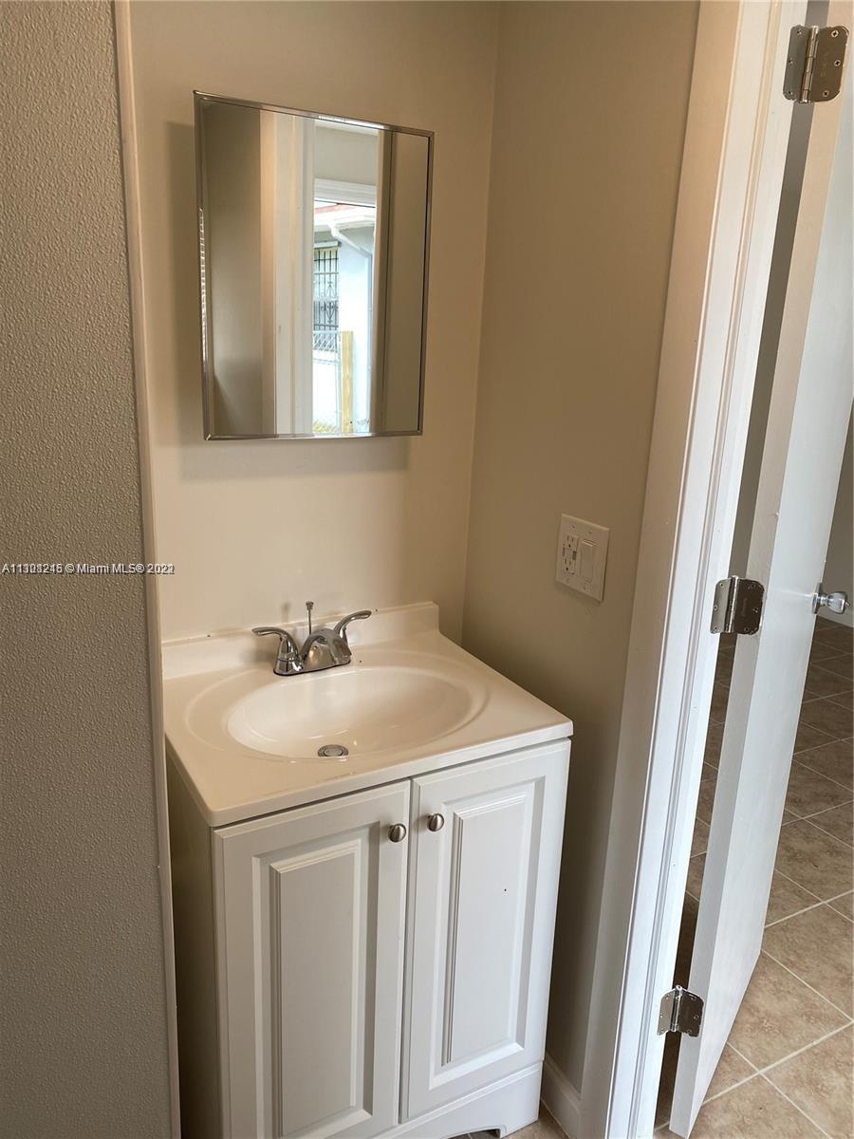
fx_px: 855
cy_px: 570
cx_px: 427
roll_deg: -2.6
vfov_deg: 67.3
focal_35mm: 26
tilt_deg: -14.4
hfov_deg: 53.1
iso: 32
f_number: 1.8
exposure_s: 1/120
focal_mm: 4.25
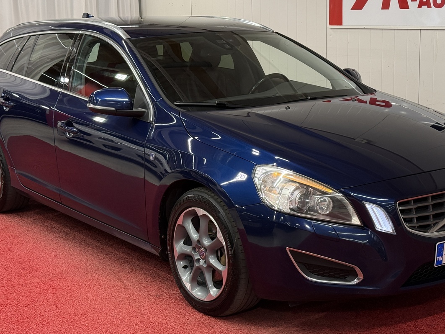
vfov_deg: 22.6
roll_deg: +0.9
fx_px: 836
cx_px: 242
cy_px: 142
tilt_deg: -8.6
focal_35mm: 65
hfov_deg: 29.8
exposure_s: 1/100
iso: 160
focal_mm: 6.76
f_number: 1.78
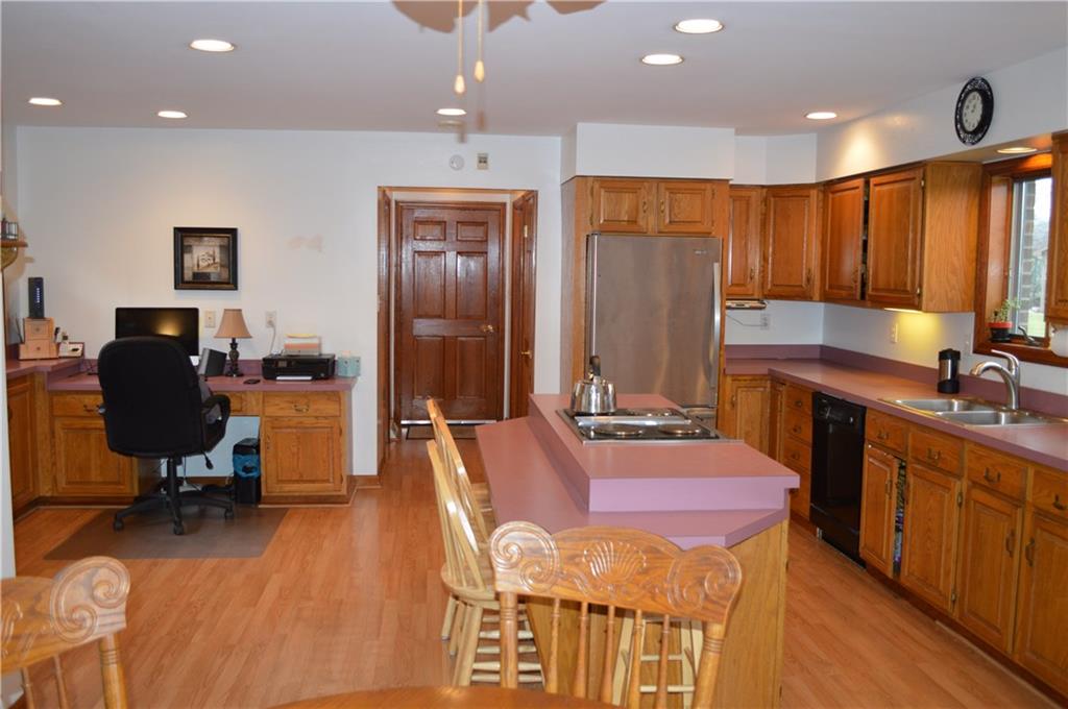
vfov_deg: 43.5
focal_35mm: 30
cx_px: 534
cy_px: 354
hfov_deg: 62.0
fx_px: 889
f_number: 3.8
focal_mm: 20
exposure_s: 1/60
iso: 720
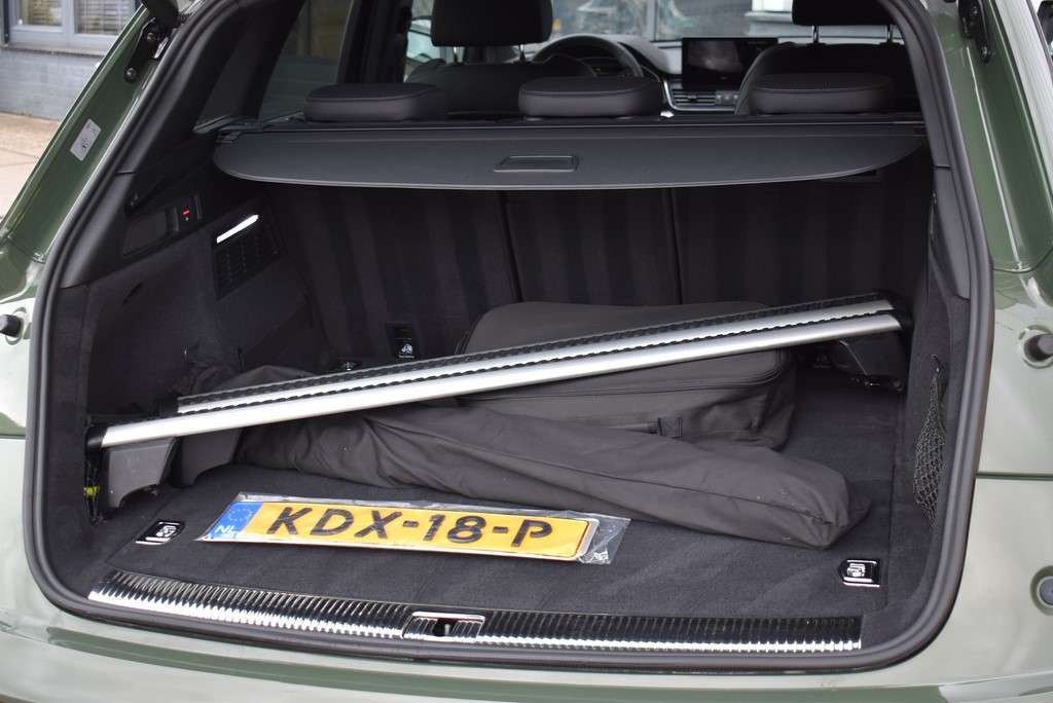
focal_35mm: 51
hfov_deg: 38.9
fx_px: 1493
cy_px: 352
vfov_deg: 26.5
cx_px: 526
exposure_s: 1/80
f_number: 4.5
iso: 400
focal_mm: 34
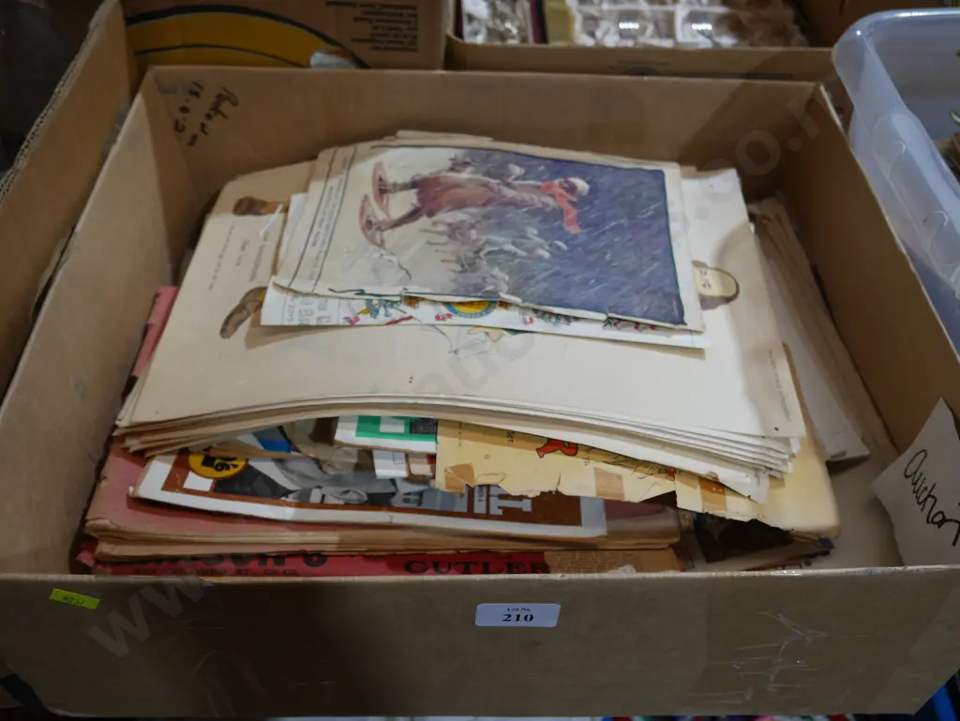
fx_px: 888
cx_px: 480
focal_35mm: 32
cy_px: 360
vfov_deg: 44.2
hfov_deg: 56.8
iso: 200
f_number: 3.6
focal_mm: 16
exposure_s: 1/100
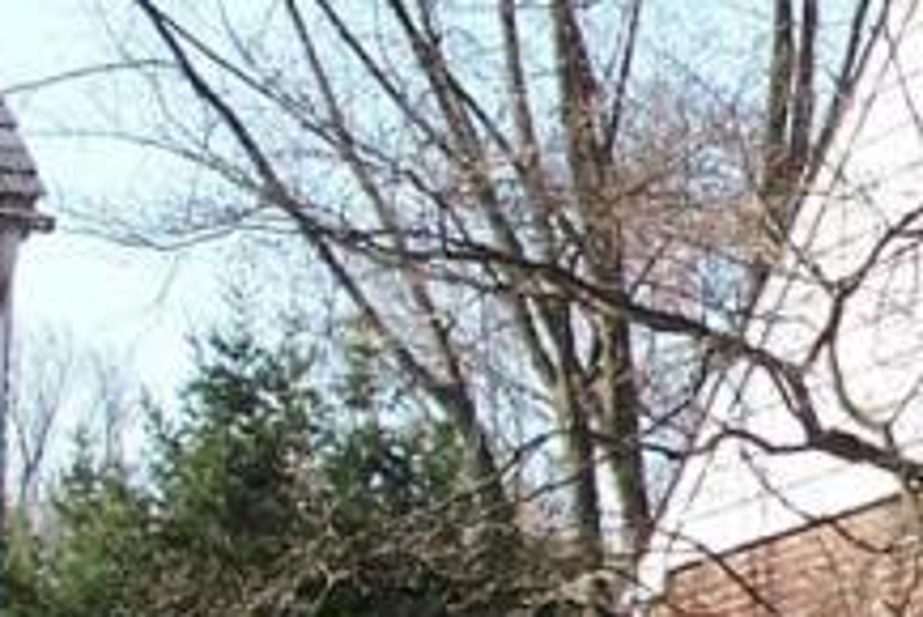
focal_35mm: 289
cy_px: 672
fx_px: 7414
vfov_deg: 4.8
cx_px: 1876
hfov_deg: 6.9
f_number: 3.1
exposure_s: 1/500
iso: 80
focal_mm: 9.8
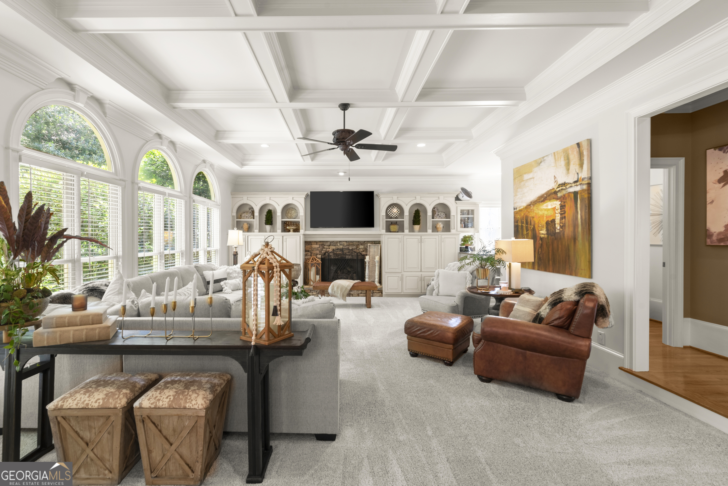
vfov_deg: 77.4
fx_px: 303
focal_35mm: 15
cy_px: 243
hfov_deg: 100.4
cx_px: 364
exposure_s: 1/2.5
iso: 320
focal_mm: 15
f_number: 8
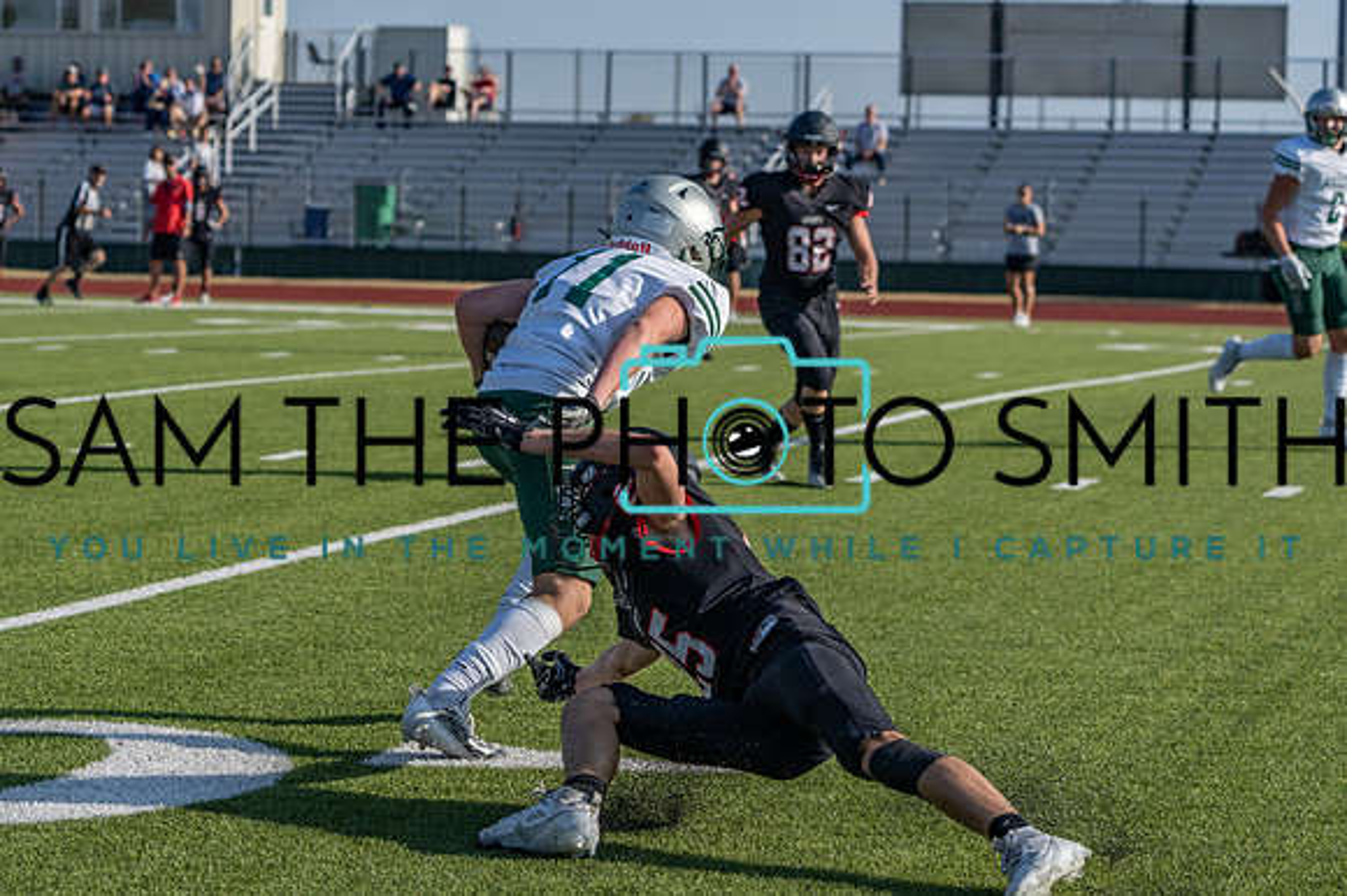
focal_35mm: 119
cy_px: 400
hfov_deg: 17.3
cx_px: 612
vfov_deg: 11.5
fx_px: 4436
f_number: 5.6
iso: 160
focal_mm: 100
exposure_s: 1/1250
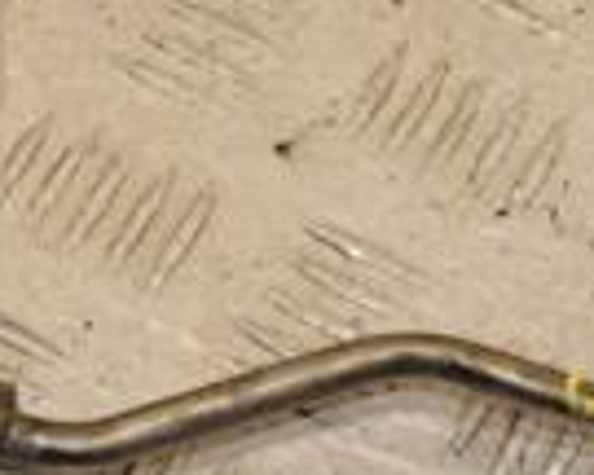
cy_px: 567
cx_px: 75
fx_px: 3727
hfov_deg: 9.1
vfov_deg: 7.2
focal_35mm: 212
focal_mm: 34
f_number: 10
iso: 800
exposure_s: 1/200
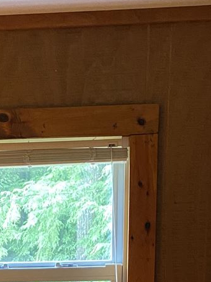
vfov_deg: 19.7
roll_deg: +0.6
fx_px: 716
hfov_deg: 16.5
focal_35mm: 88
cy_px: 409
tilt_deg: -13.3
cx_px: 13
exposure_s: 1/40
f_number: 1.8
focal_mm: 4.25
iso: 400
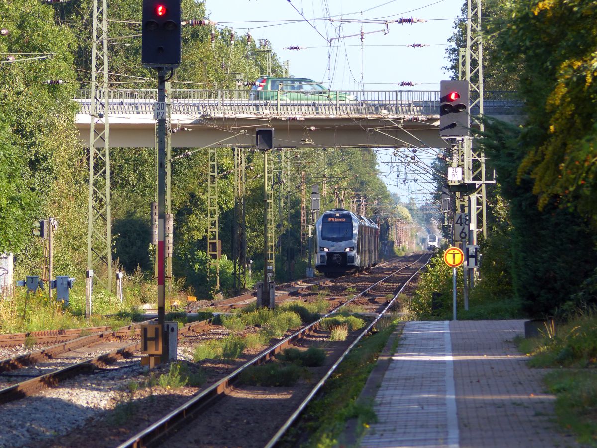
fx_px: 10348
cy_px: 224
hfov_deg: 3.3
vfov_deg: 2.5
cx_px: 298
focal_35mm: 600
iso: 100
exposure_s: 1/320
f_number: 4
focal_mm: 108
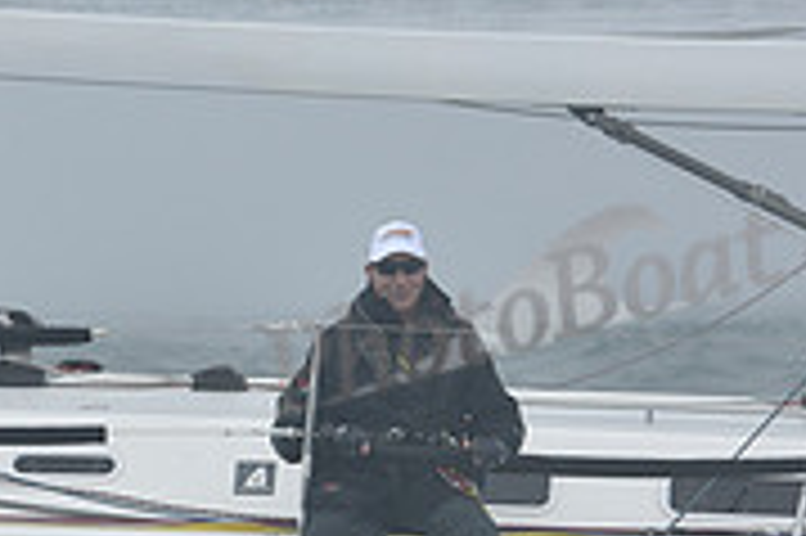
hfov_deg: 5.1
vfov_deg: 3.4
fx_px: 9059
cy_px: 597
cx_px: 36
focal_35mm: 405
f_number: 5
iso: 320
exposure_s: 1/800
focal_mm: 125
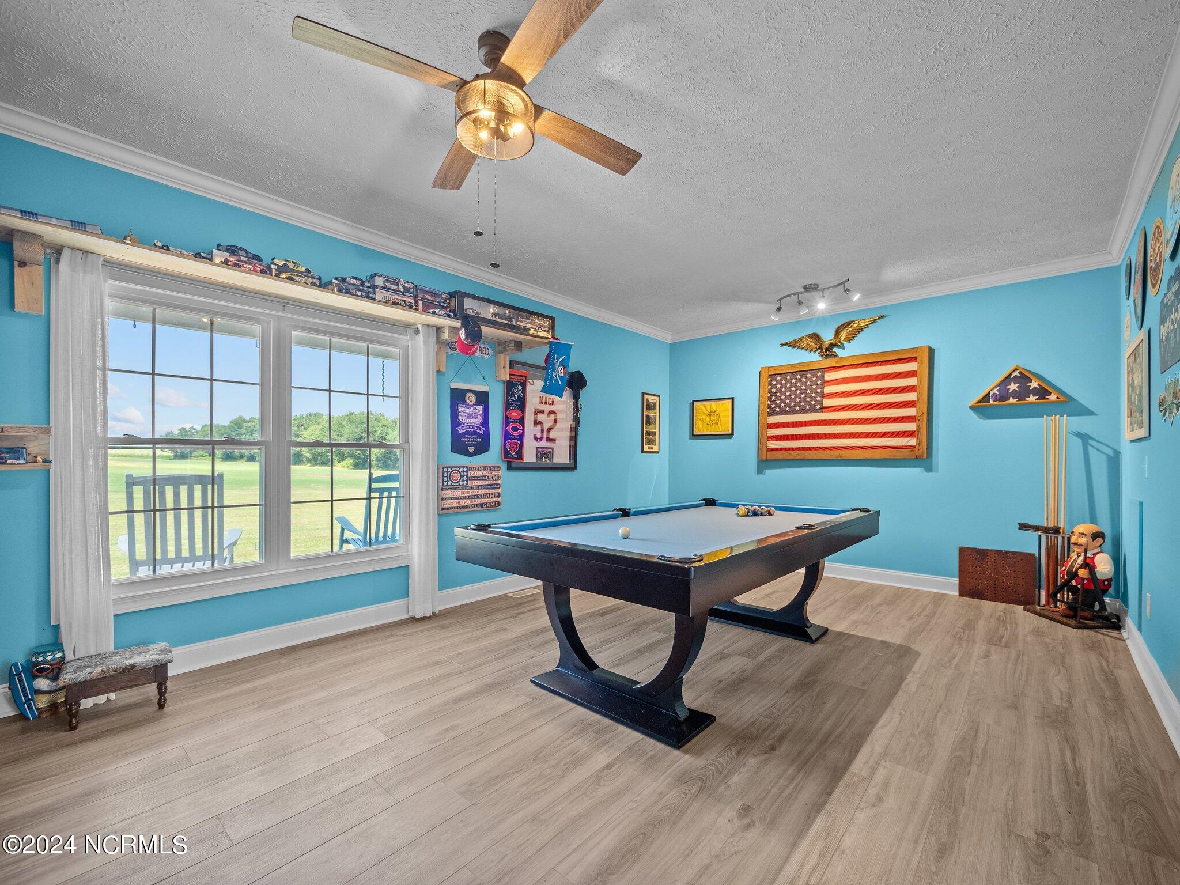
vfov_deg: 85.7
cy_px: 442
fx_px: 477
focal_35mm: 14
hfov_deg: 102.1
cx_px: 590
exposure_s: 1/8
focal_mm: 7
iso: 400
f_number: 4
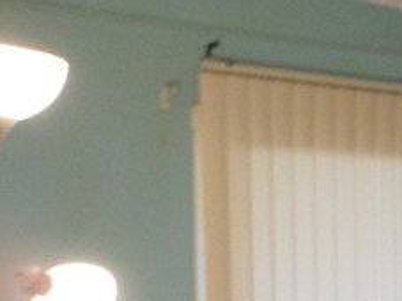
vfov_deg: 11.5
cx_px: 893
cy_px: 480
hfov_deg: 13.1
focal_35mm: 122
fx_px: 1416
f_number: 3.5
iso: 240
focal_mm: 4.9
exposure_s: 1/15
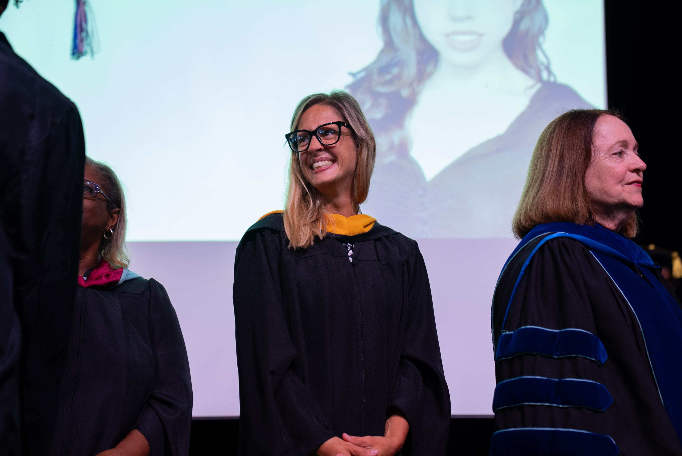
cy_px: 228
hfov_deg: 28.8
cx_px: 341
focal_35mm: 70
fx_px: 1327
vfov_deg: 19.5
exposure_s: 1/125
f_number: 2.8
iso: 1600
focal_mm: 70
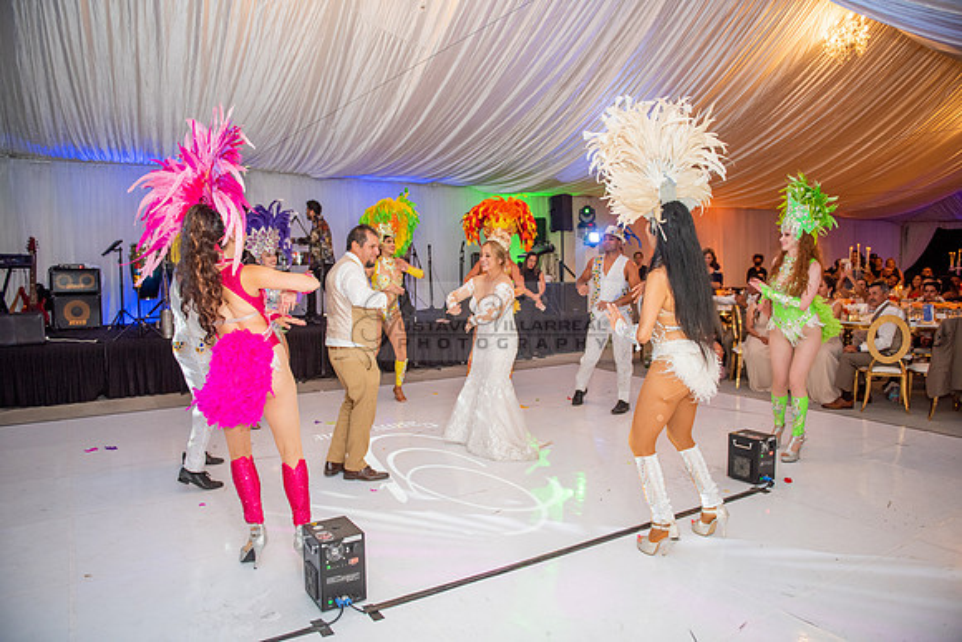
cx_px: 481
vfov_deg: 53.2
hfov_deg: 73.7
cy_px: 321
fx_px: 641
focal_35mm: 24
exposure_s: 1/160
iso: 1000
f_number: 2.8
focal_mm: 24
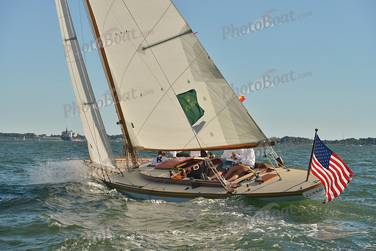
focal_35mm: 70
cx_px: 188
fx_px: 731
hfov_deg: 28.8
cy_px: 126
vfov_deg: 19.5
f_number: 7.1
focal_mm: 70
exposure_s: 1/1250
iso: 400
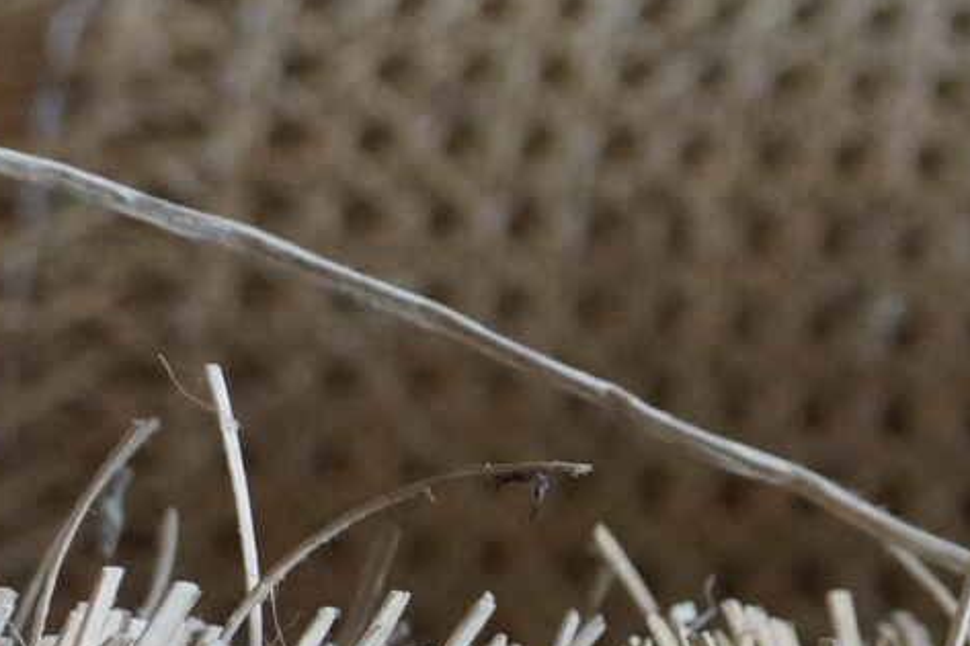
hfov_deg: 7.5
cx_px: 234
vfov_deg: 5.0
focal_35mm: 276
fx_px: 7434
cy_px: 779
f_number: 5
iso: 1250
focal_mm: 34
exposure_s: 1/160
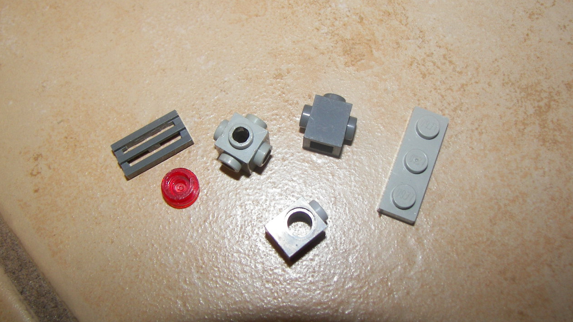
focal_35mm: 40
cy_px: 153
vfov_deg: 29.7
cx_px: 291
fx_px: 608
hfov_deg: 50.5
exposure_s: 1/30
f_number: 2.8
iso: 100
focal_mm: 6
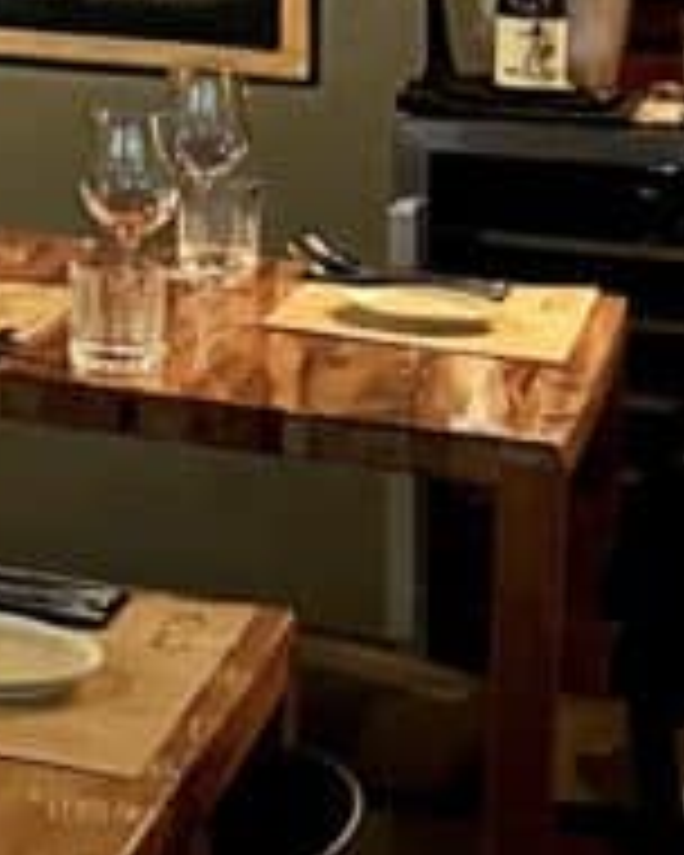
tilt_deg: +0.5
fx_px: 3188
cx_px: -792
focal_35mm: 126
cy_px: -315
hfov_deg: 10.9
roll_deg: -0.3
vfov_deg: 14.5
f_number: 1.78
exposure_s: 1/50
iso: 1250
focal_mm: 6.76
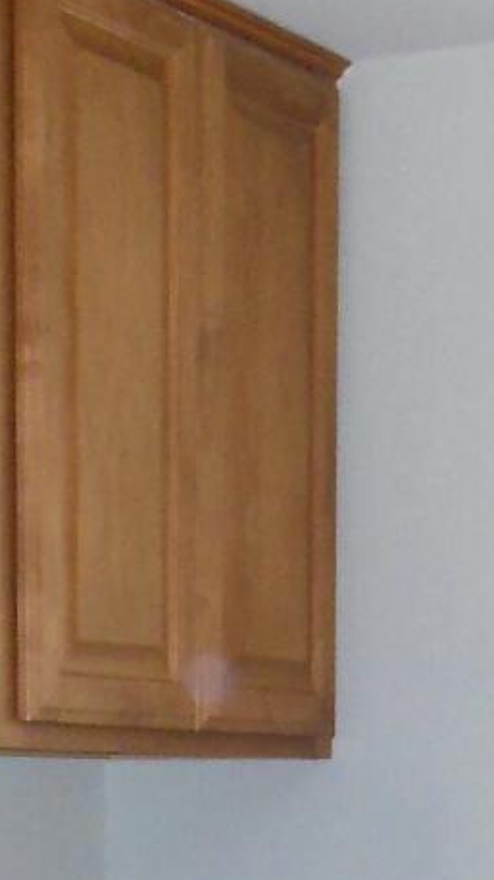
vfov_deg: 16.7
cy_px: 1228
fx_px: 2776
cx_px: 346
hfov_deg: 10.2
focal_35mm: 119
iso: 400
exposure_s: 1/30
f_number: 3.2
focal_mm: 4.5
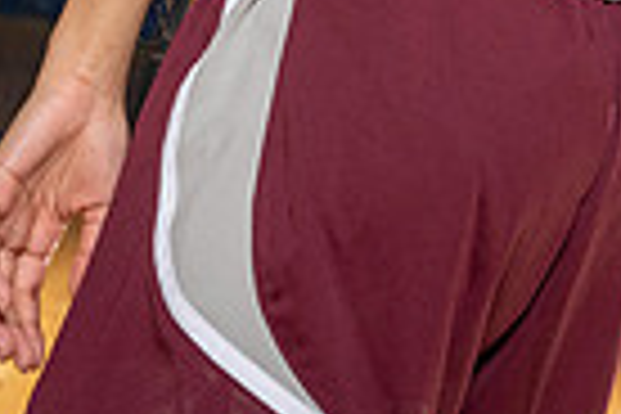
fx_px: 2932
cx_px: 522
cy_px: -522
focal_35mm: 170
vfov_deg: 7.6
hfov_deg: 12.0
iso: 640
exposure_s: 1/250
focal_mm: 52
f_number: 5.6
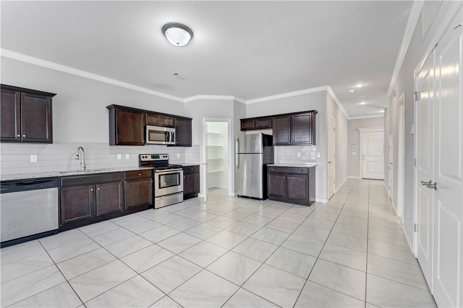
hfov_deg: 101.9
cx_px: 232
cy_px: 154
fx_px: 188
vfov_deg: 78.8
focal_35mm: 15
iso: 100
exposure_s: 1/1.25
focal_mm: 14.6
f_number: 8
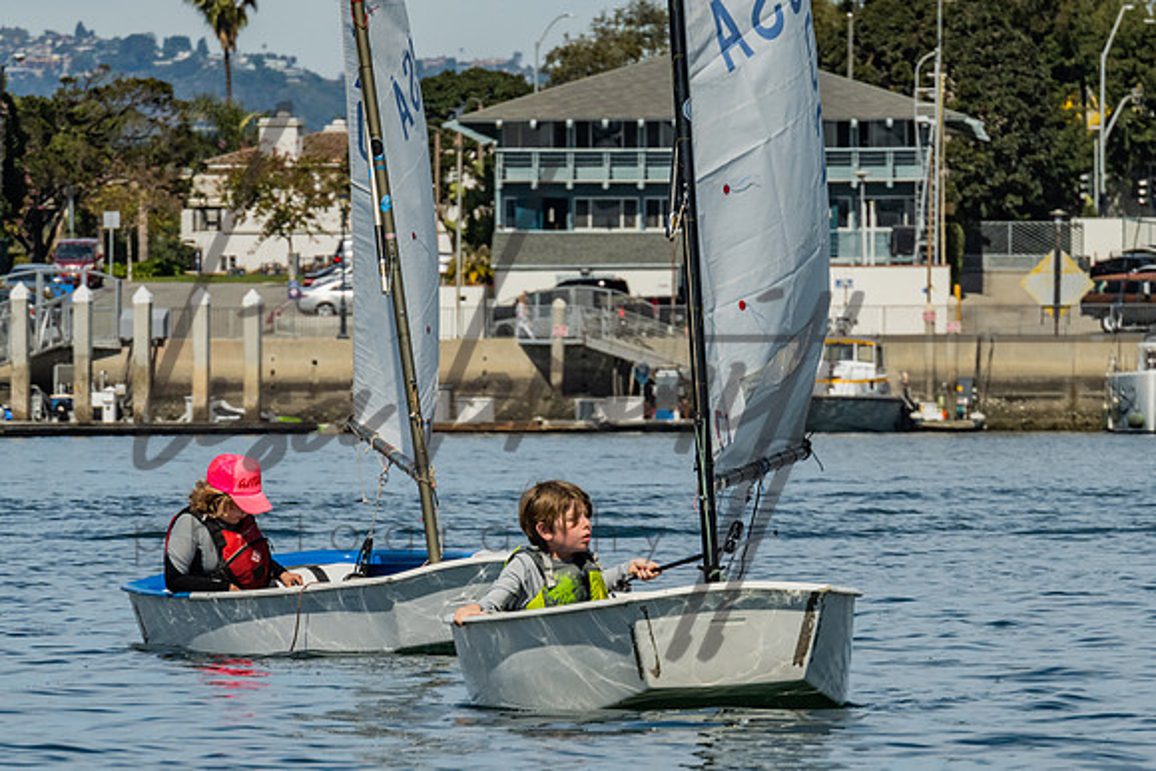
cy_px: 363
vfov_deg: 3.2
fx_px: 13739
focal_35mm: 428
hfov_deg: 4.8
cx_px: 698
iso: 250
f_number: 10
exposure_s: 1/500
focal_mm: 200
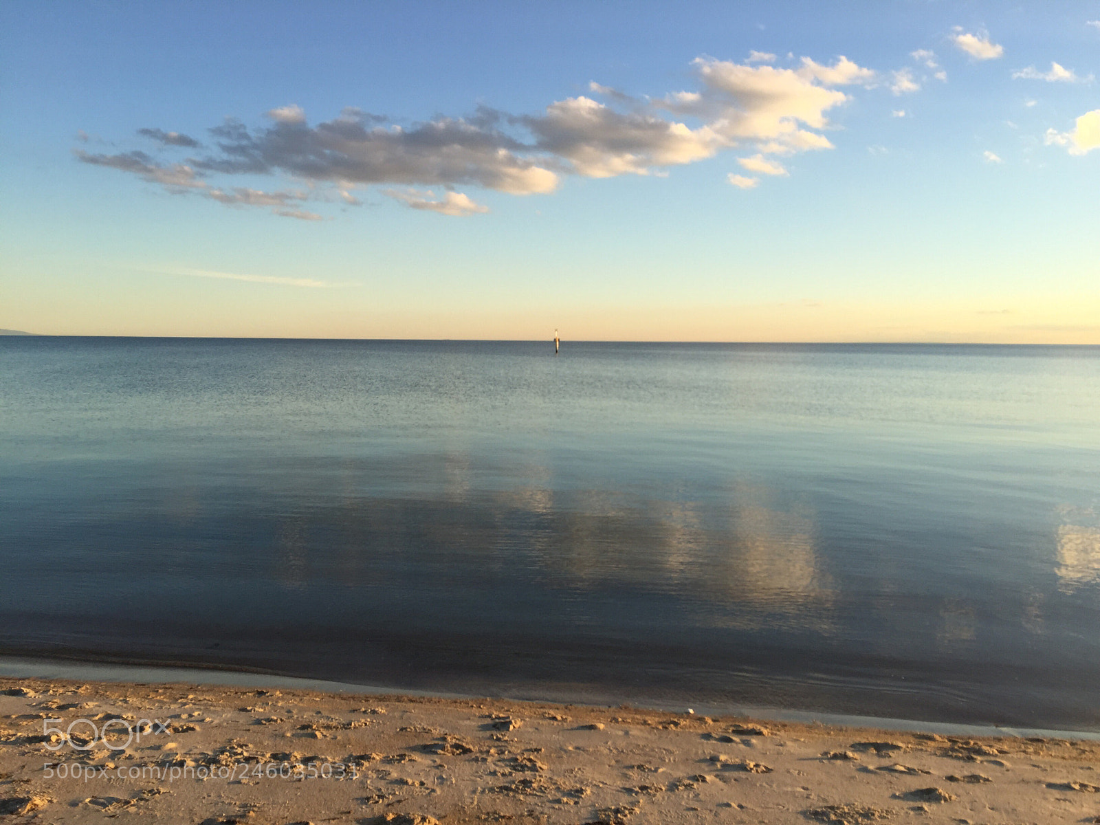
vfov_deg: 48.2
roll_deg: -0.1
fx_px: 922
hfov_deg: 61.7
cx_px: 550
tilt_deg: -4.0
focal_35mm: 29
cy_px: 412
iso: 32
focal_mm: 4.15
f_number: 2.2
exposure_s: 1/628
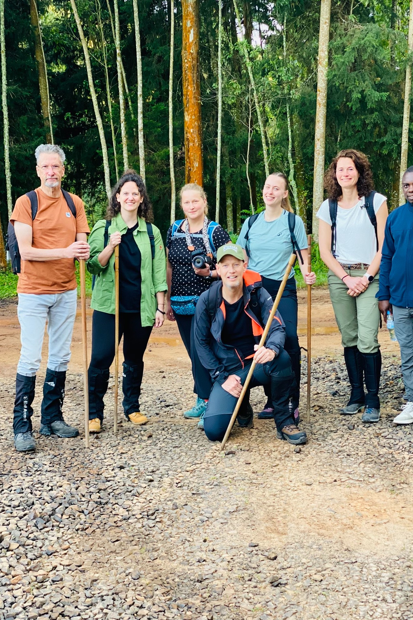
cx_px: 229
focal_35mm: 55
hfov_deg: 24.6
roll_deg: +1.3
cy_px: 309
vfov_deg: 36.2
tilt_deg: -7.1
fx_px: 946
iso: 160
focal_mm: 6
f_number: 2
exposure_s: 1/122
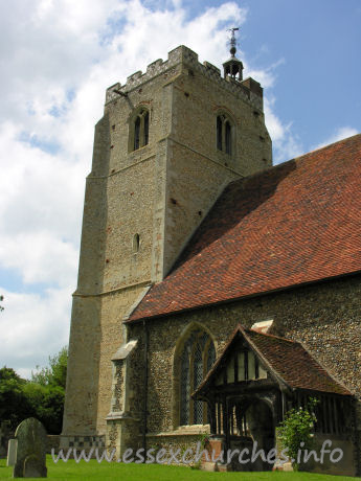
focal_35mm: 46
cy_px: 240
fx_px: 640
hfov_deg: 31.5
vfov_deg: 41.2
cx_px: 180
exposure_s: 1/208
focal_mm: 11.8
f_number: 6.7
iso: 50
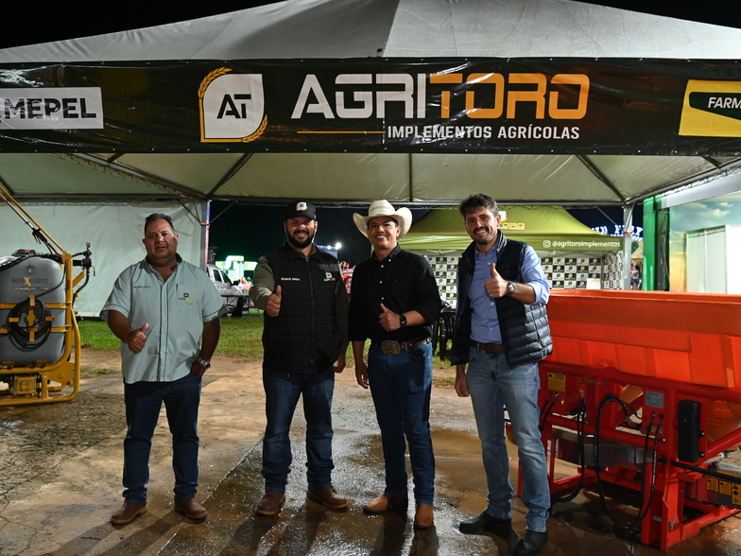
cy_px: 274
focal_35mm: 32
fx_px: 685
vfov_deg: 44.2
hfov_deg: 56.8
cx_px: 377
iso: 3200
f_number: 4
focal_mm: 29
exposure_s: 1/60
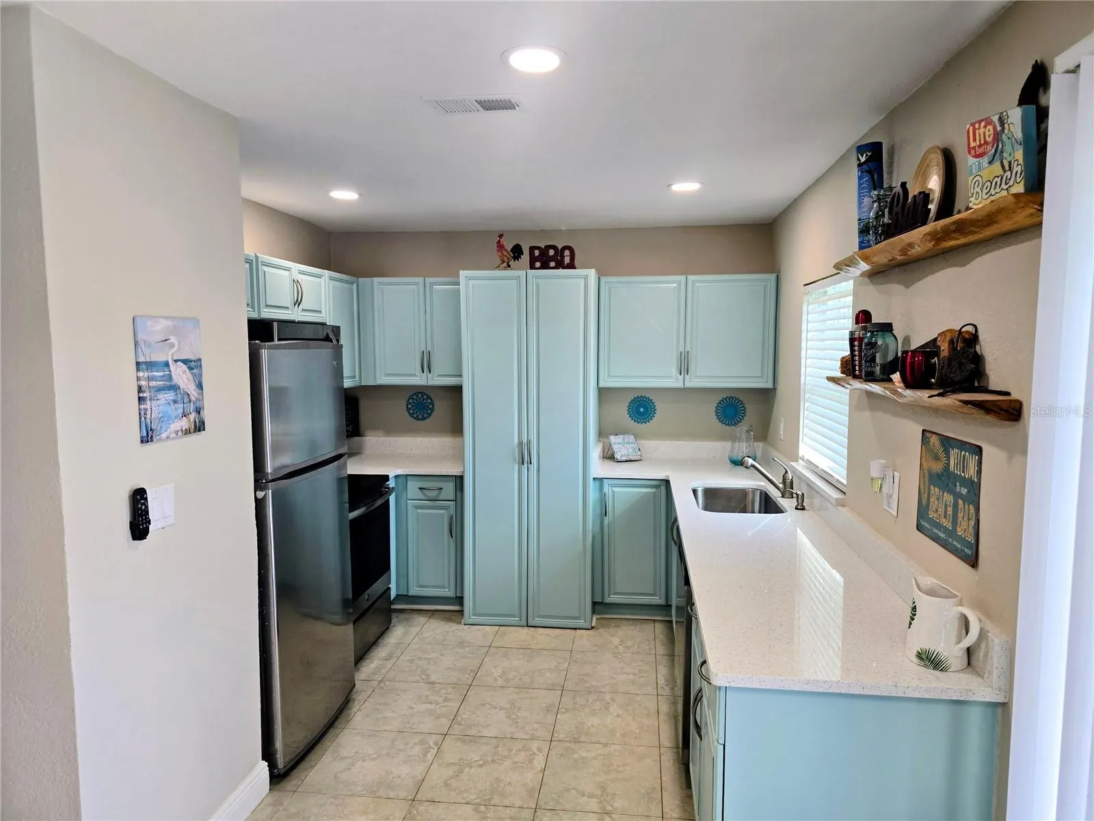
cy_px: 410
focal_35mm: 23
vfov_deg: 58.9
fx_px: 727
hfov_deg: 73.9
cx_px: 547
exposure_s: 1/120
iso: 100
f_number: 1.7
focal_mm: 6.3
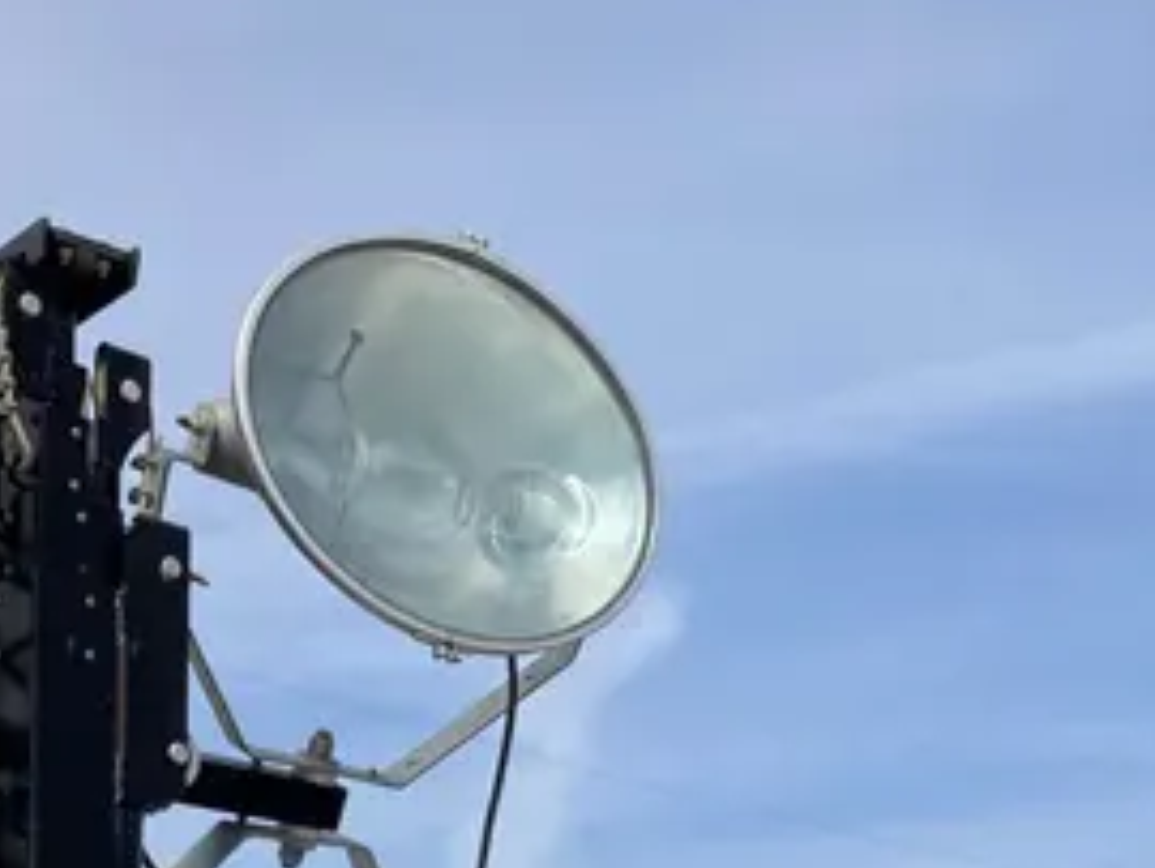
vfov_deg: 16.4
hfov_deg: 25.6
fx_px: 2538
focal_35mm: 76
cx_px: 466
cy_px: 1546
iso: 20
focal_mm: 3.99
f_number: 1.8
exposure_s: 1/2703
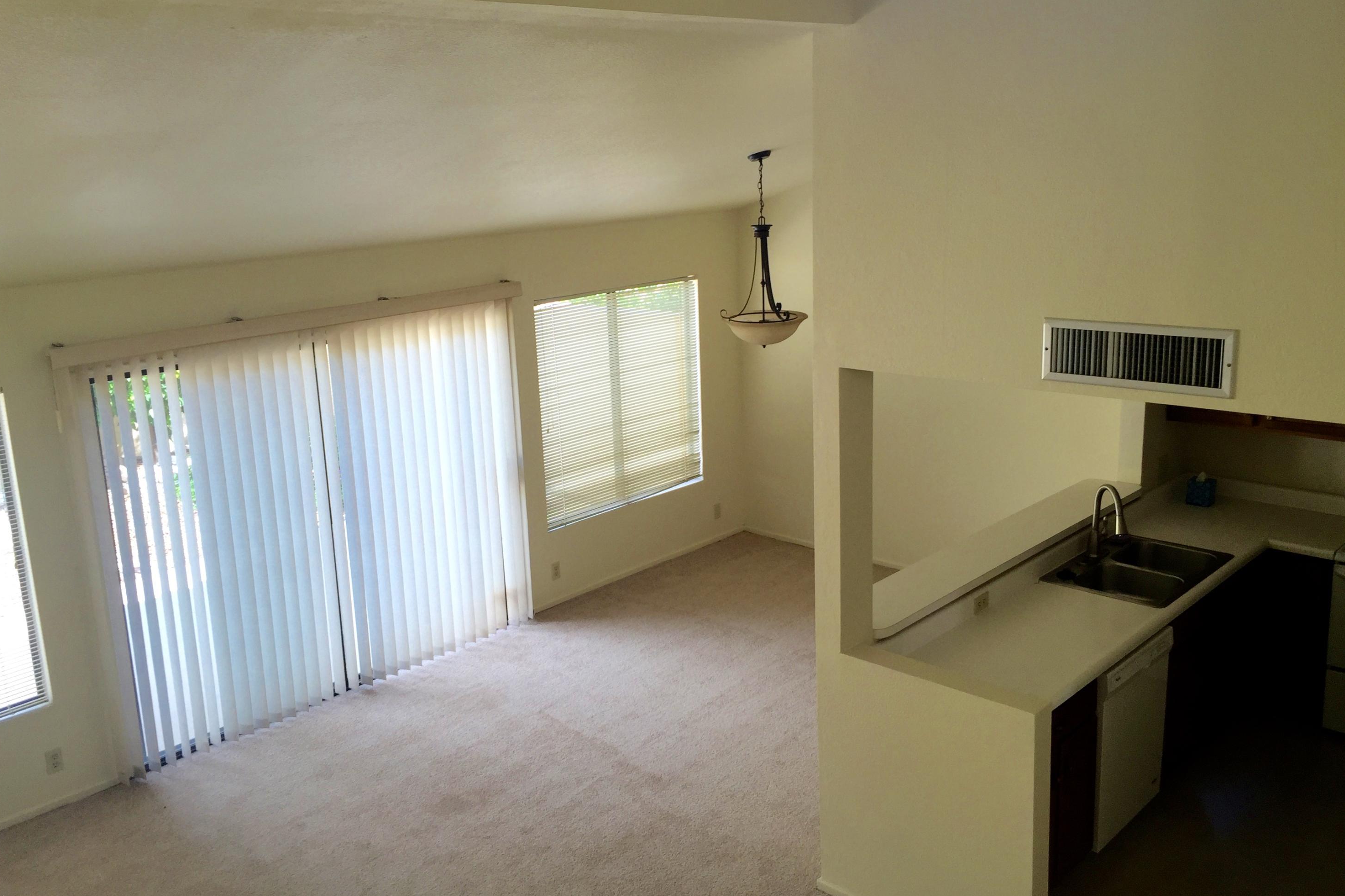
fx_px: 1158
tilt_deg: -12.8
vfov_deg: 42.3
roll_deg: +1.2
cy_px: 414
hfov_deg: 60.3
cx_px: 655
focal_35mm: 31
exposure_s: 1/146
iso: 32
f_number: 2.2
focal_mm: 4.15
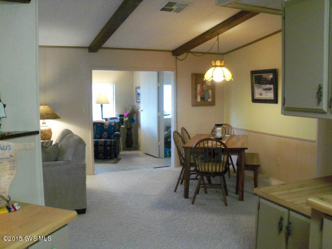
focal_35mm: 35
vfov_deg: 40.7
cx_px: 166
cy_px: 124
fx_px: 336
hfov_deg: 52.6
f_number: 3
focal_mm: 6.3
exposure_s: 1/20
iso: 400
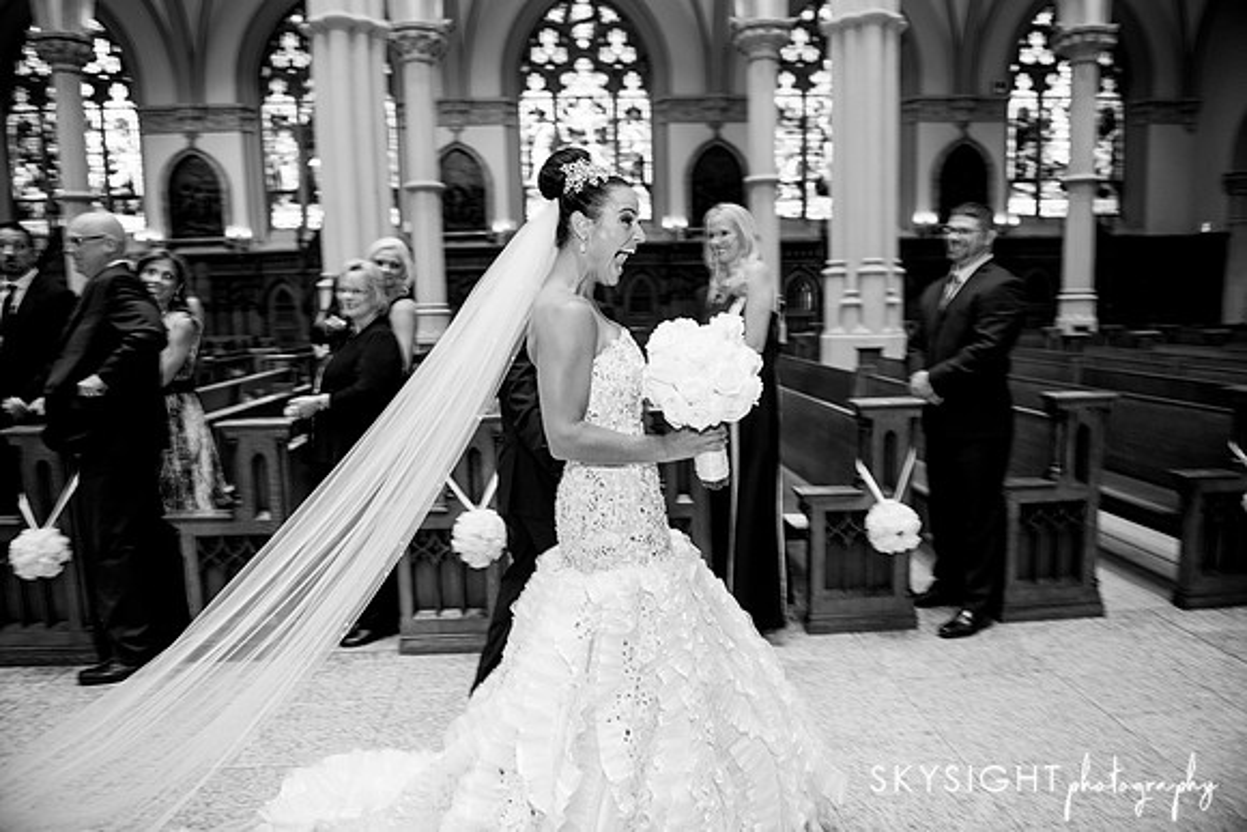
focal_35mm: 24
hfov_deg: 73.7
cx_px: 624
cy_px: 416
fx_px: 831
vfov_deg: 53.2
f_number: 2.8
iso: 1250
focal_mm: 24
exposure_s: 1/80
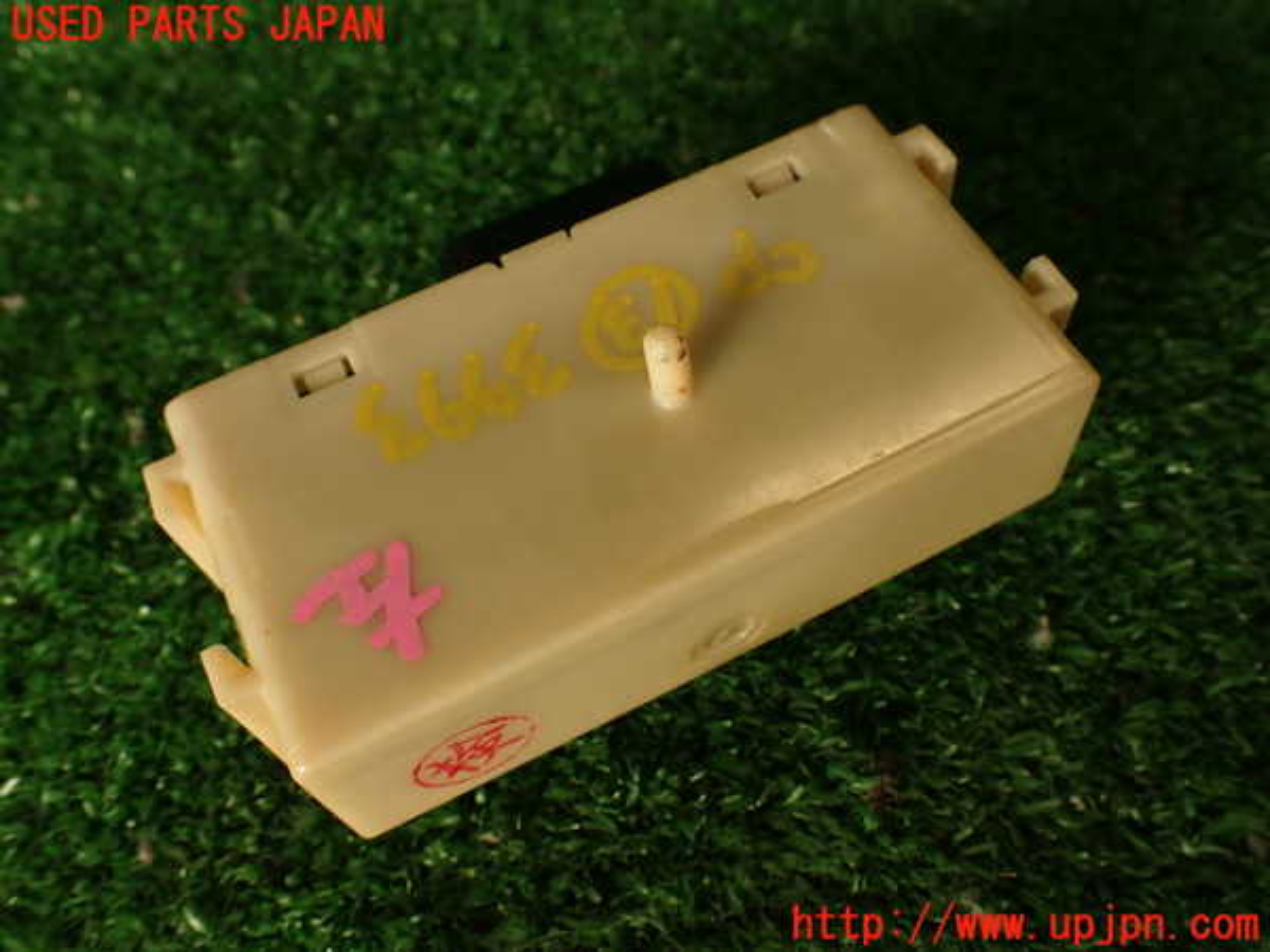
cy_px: 476
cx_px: 635
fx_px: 1174
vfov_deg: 44.2
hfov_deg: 56.8
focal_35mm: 32
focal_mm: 5.79
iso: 100
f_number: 3.2
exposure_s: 1/100
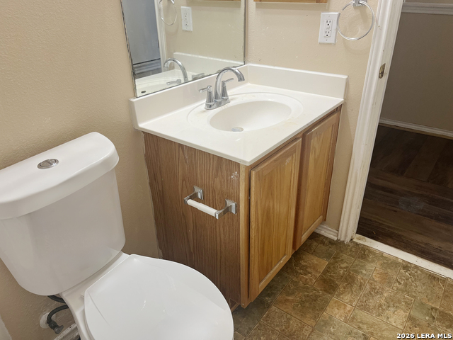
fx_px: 340
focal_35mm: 26
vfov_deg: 53.1
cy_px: 170
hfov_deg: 67.3
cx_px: 226
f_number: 1.6
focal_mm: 5.1
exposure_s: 1/120
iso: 125
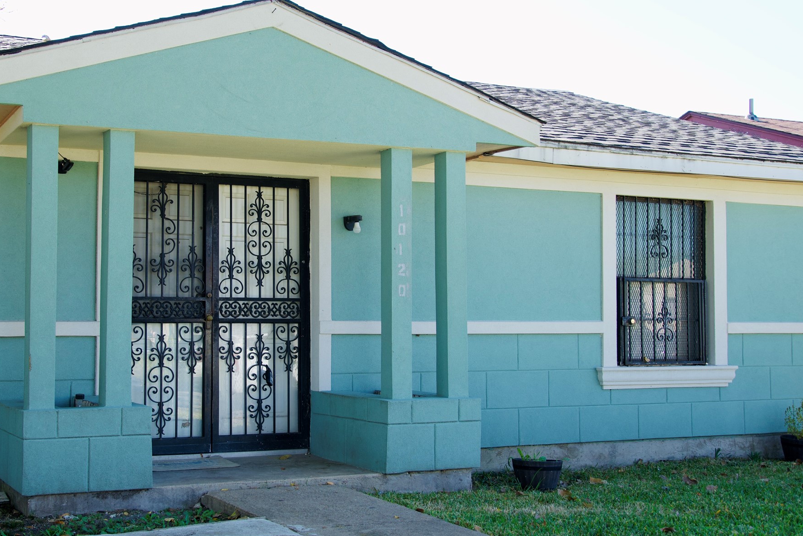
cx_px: 329
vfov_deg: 25.2
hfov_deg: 37.0
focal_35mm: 54
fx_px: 1196
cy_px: 271
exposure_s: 1/160
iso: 100
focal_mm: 29
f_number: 4.5
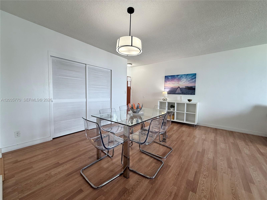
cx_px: 134
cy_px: 100
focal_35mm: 14
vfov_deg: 85.7
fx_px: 108
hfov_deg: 102.1
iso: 100
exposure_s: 1/120
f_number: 2.2
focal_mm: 2.22
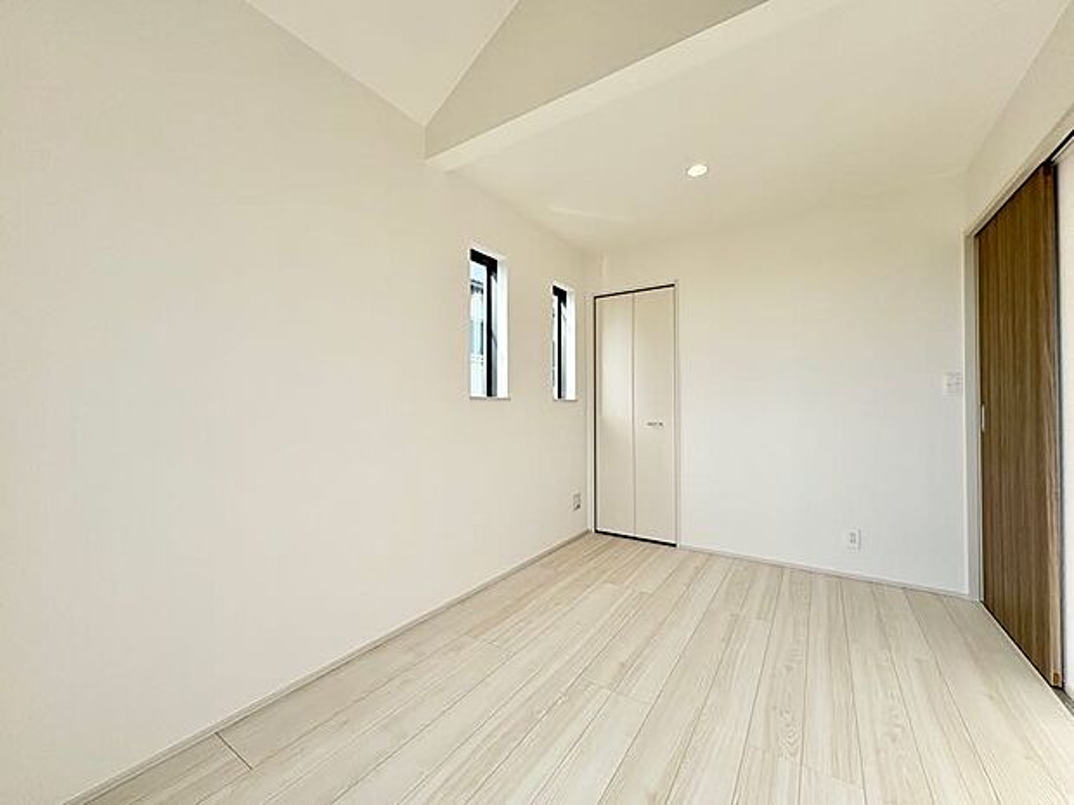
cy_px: 402
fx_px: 434
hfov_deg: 102.1
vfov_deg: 85.7
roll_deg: +0.3
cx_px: 537
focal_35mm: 14
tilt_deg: +1.7
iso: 64
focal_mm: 2.22
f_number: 2.2
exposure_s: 1/328
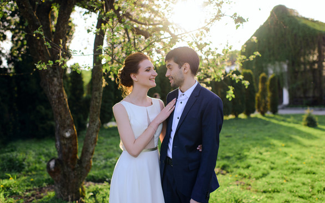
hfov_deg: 54.0
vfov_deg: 35.4
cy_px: 98
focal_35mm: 36
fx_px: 319
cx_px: 163
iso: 100
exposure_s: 1/640
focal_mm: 35
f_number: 2.2
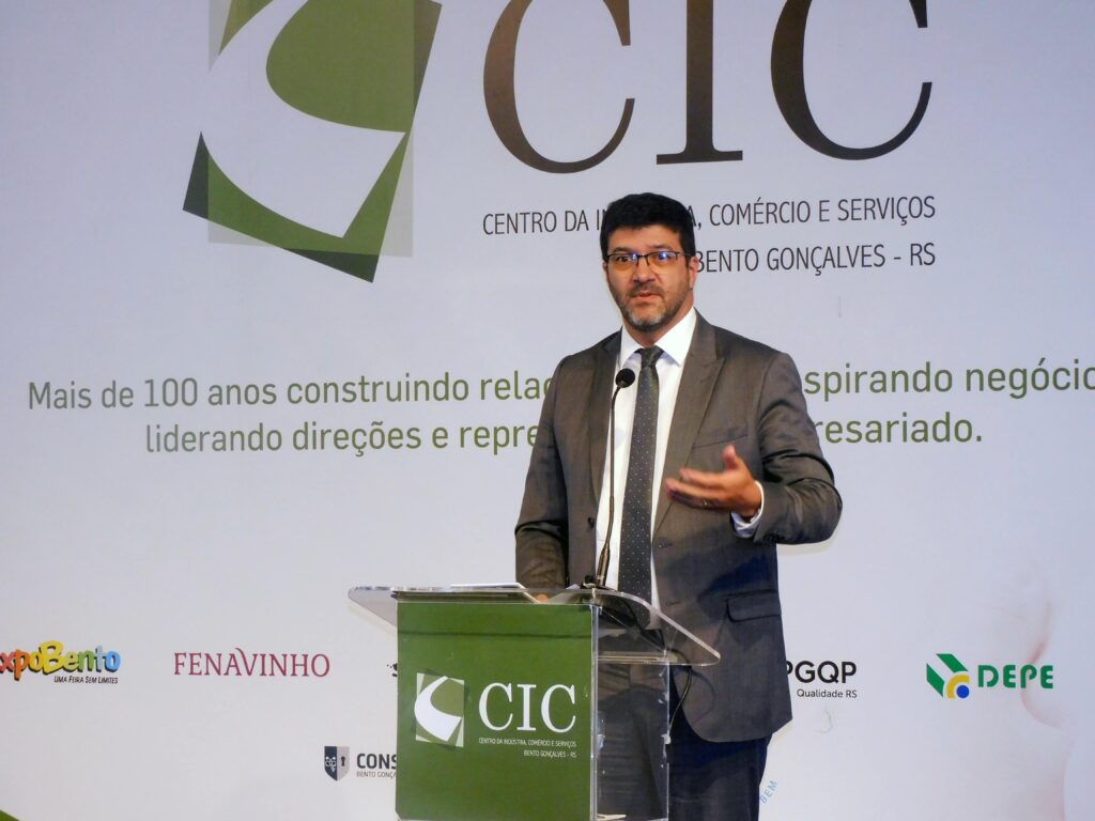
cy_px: 410
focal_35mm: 115
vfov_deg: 12.9
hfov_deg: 17.1
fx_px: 3638
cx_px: 548
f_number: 5
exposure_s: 1/60
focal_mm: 20.6
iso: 560
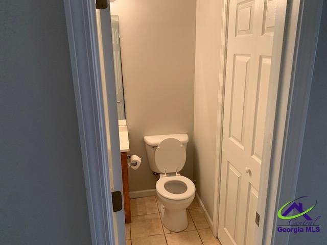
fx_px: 246
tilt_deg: -15.8
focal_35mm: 26
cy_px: 122
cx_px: 164
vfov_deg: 53.1
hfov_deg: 67.3
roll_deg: +2.0
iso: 250
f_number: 1.8
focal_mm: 4.25
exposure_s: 1/60
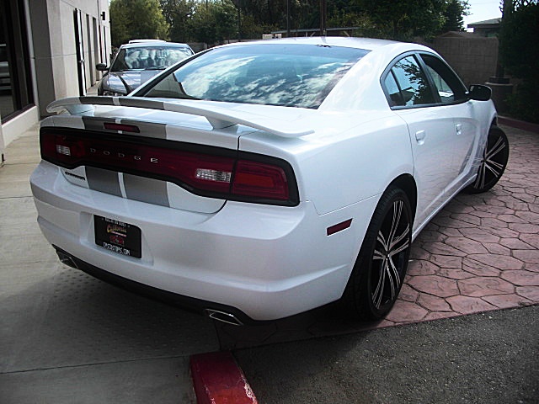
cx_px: 270
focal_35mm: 36
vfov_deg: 39.7
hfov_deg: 51.4
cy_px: 202
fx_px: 561
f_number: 2.8
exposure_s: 1/800
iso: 50
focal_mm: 6.3
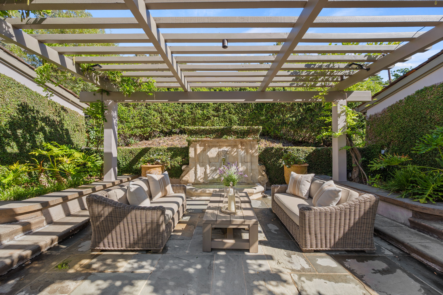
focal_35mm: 14
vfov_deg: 81.2
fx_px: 172
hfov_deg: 104.3
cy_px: 148
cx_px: 222
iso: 100
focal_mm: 14
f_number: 8
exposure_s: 1/30
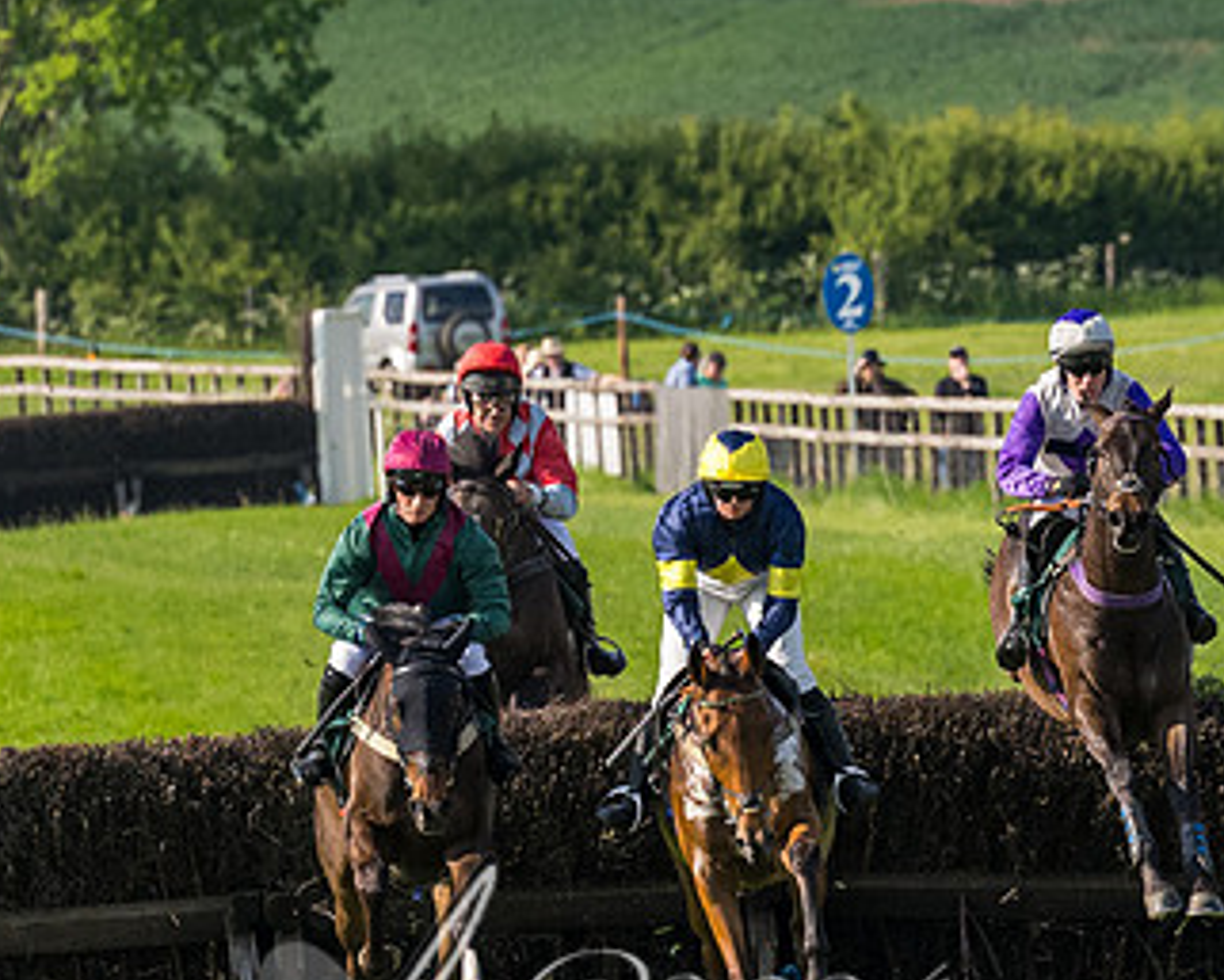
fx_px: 29787
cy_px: 904
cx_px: 853
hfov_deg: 2.4
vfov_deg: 1.9
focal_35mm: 822
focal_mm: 175
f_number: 4
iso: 500
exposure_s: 1/4000
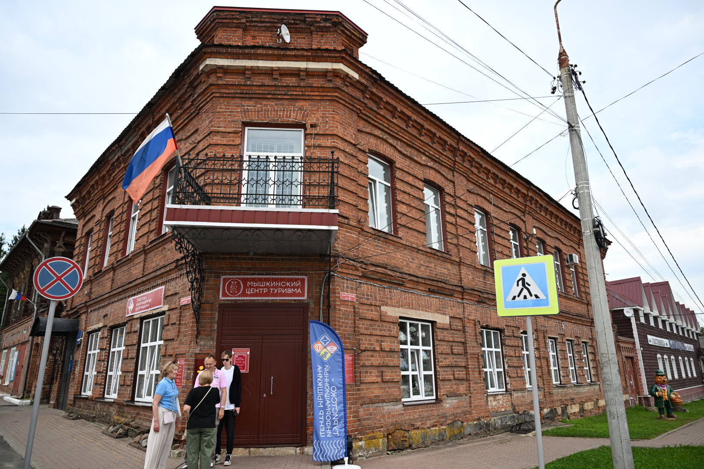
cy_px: 234
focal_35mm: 24
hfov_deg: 73.7
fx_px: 469
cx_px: 352
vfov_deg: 53.1
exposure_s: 1/5000
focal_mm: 24
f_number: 3.5
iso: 1000
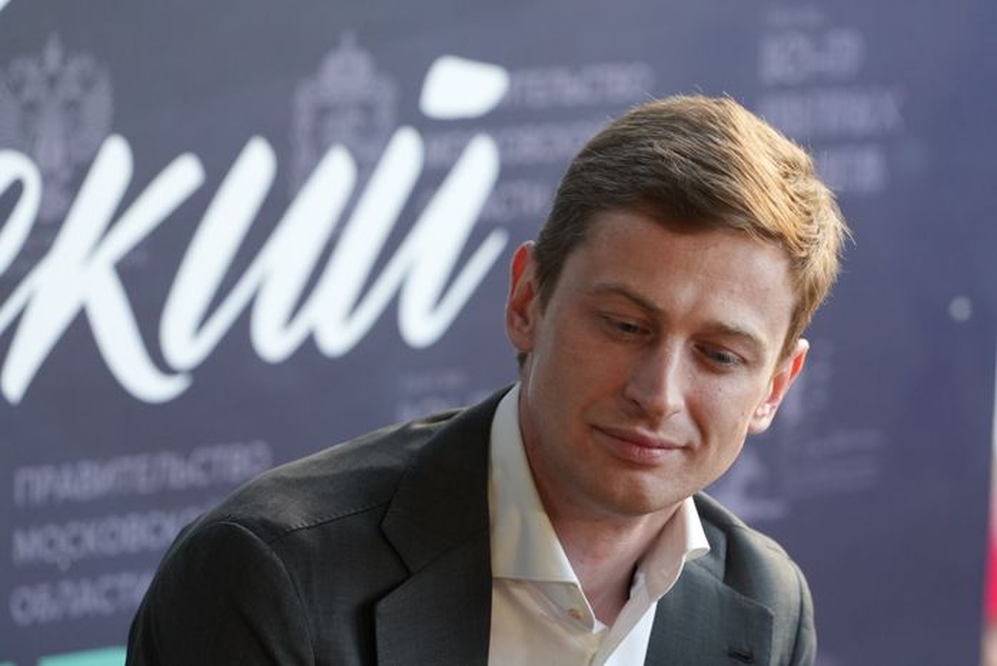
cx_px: 498
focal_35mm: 200
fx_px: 5543
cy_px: 333
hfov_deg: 10.3
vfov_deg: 6.9
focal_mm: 200
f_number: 5.6
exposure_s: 1/200
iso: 2500
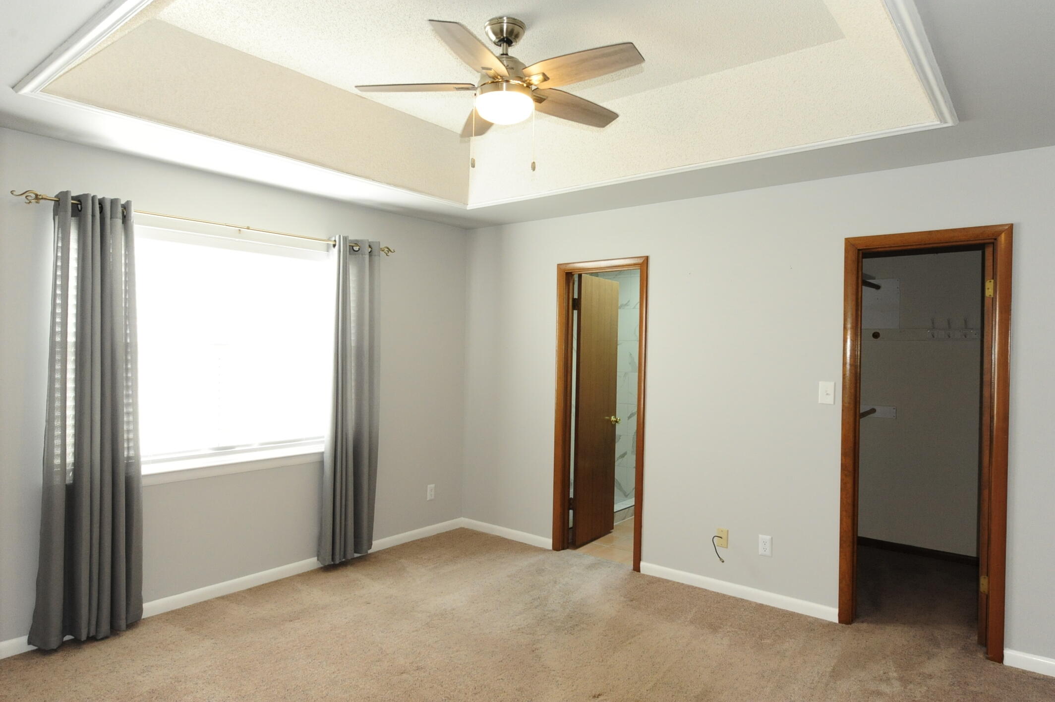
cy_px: 351
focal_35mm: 22
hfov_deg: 78.6
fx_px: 644
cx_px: 528
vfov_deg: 57.2
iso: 4000
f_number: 7.1
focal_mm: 22
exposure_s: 1/125
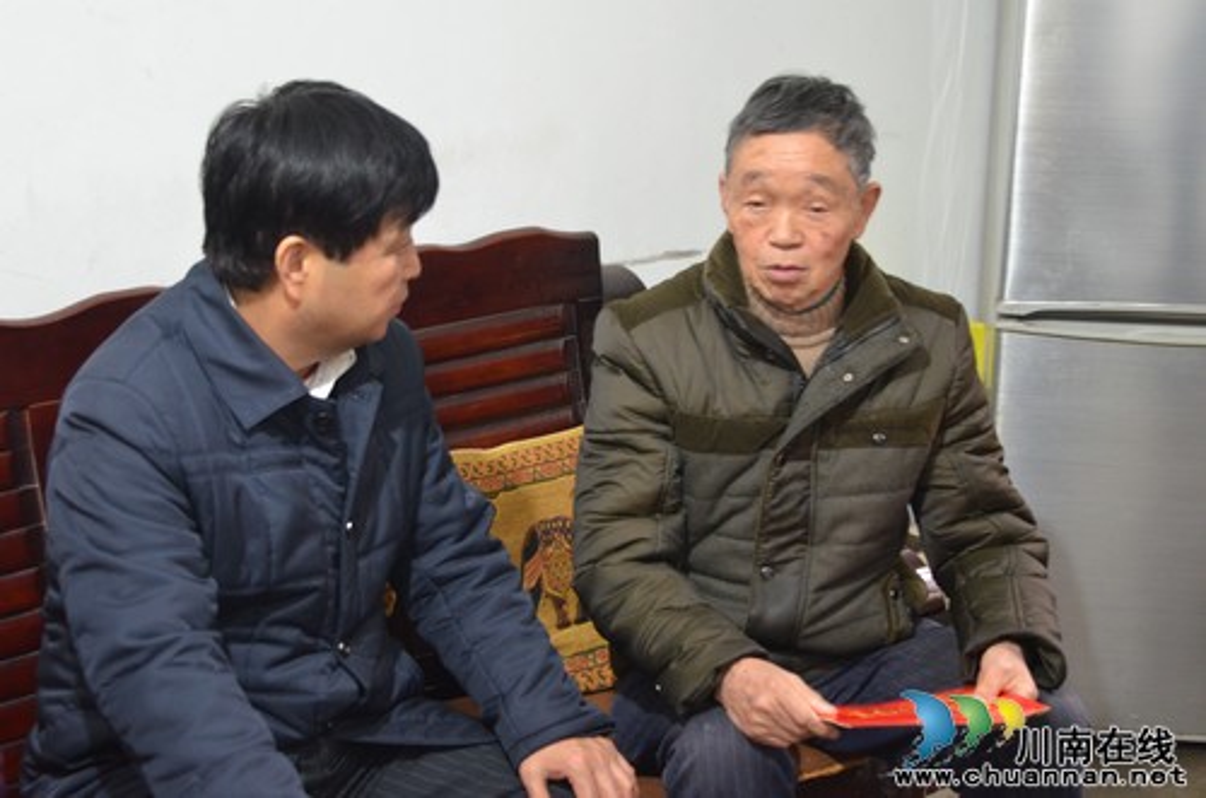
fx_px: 2006
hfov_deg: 33.5
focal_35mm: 60
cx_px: 603
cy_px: 399
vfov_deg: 22.5
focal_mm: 40
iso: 1600
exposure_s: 1/8
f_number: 4
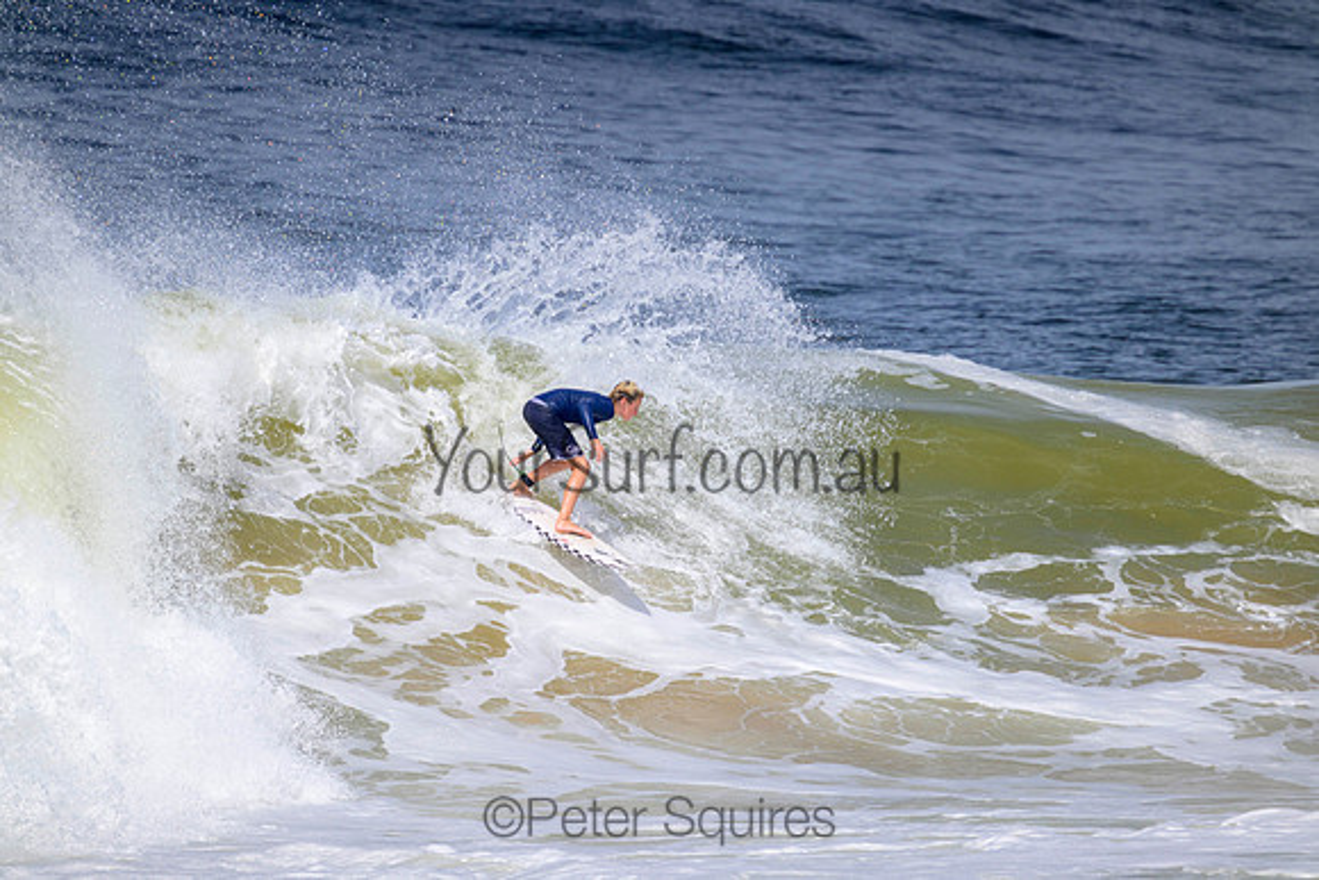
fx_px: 29317
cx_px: 660
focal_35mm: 800
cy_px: 440
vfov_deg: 1.7
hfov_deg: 2.6
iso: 560
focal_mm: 800
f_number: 11
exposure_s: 1/2000
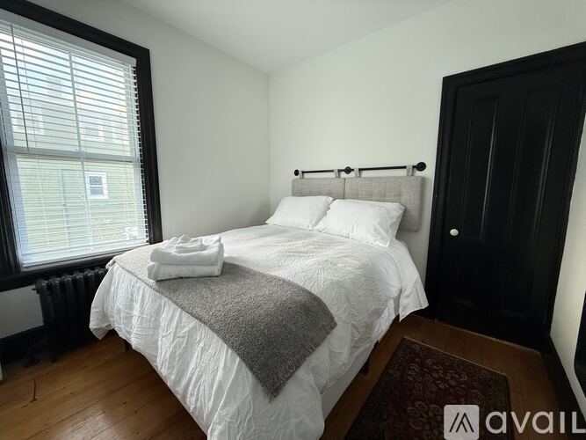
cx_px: 293
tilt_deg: -7.5
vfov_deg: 85.7
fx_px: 237
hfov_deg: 102.1
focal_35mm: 14
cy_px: 220
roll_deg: -0.7
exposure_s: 1/68
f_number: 2.2
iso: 320
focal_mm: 2.22
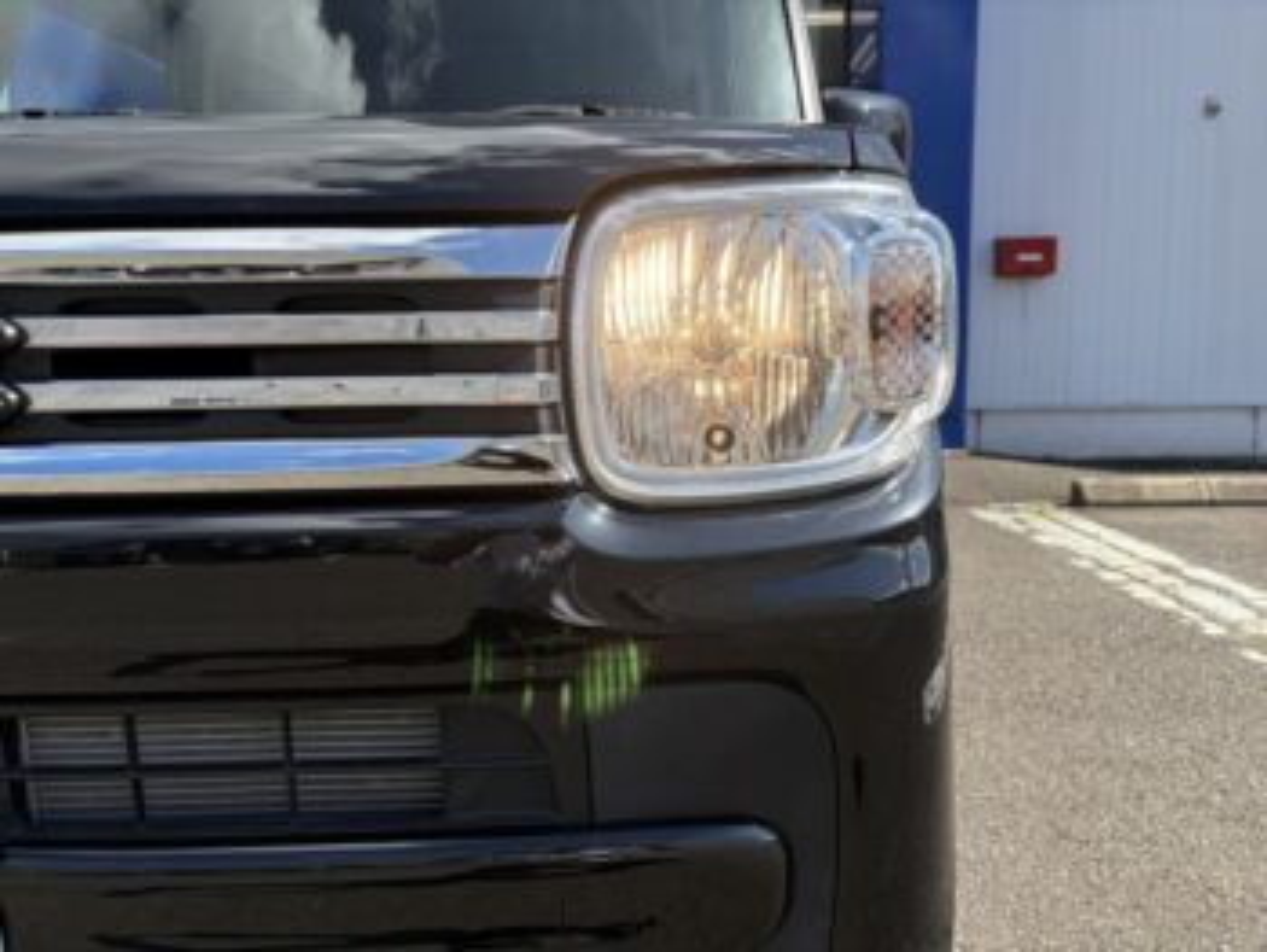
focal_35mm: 26
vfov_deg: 53.1
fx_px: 952
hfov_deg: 67.3
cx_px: 634
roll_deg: +0.7
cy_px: 476
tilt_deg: -6.3
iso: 50
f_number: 1.6
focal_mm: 5.96
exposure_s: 1/1901
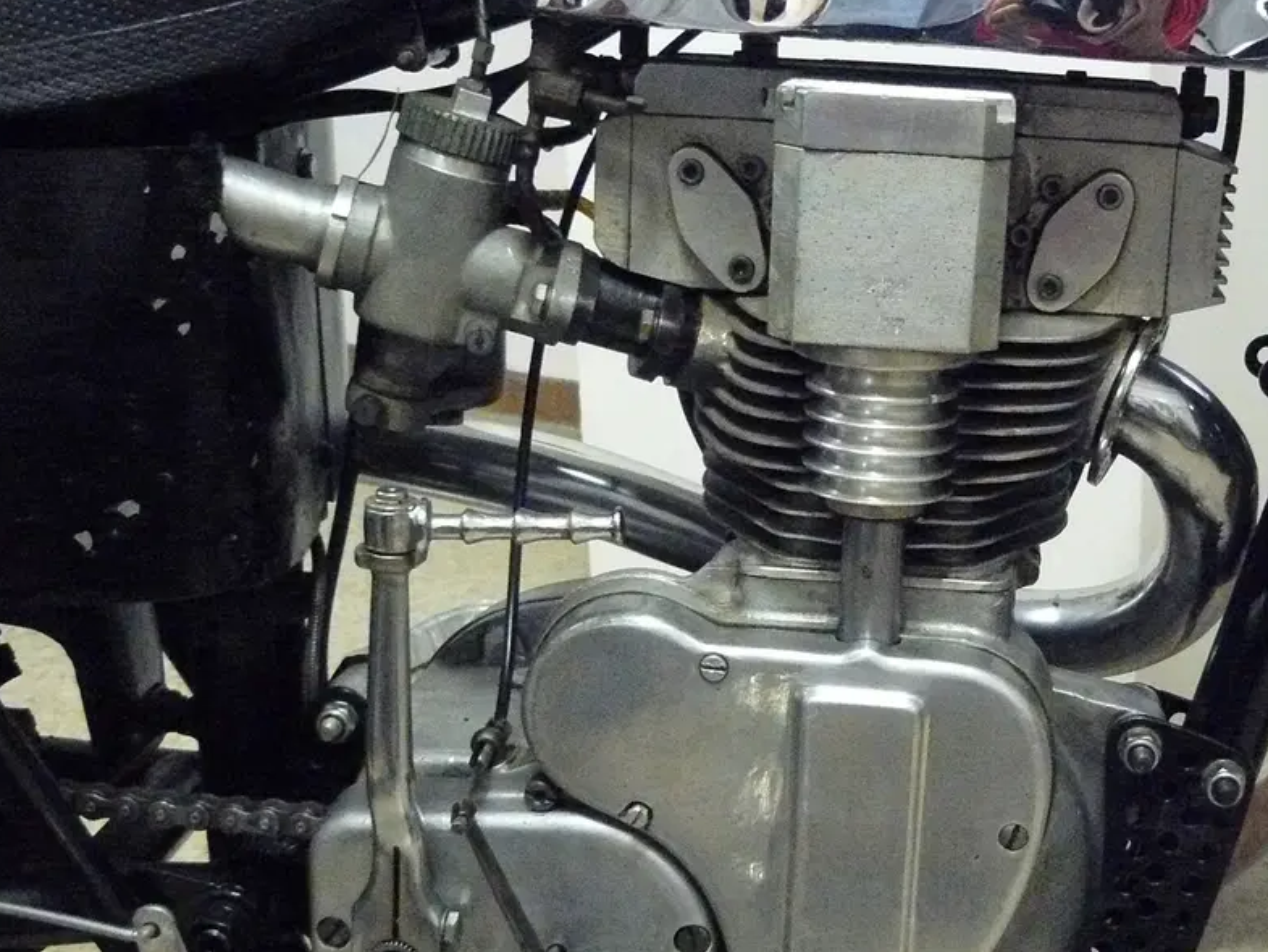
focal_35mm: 55
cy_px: 627
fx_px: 2015
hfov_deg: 34.5
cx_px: 874
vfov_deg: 26.4
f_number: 2.8
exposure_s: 1/15
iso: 800
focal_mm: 6
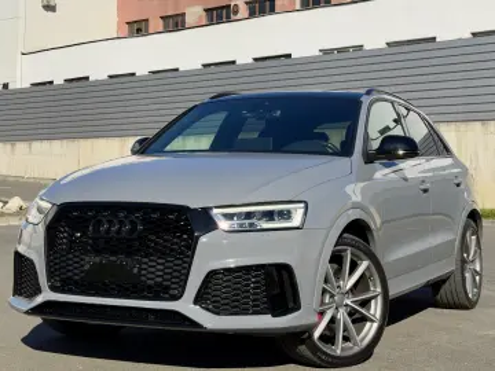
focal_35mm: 48
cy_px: 186
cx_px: 248
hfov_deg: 39.7
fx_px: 686
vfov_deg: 30.3
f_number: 1.78
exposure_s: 1/7874
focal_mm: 6.76
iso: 64
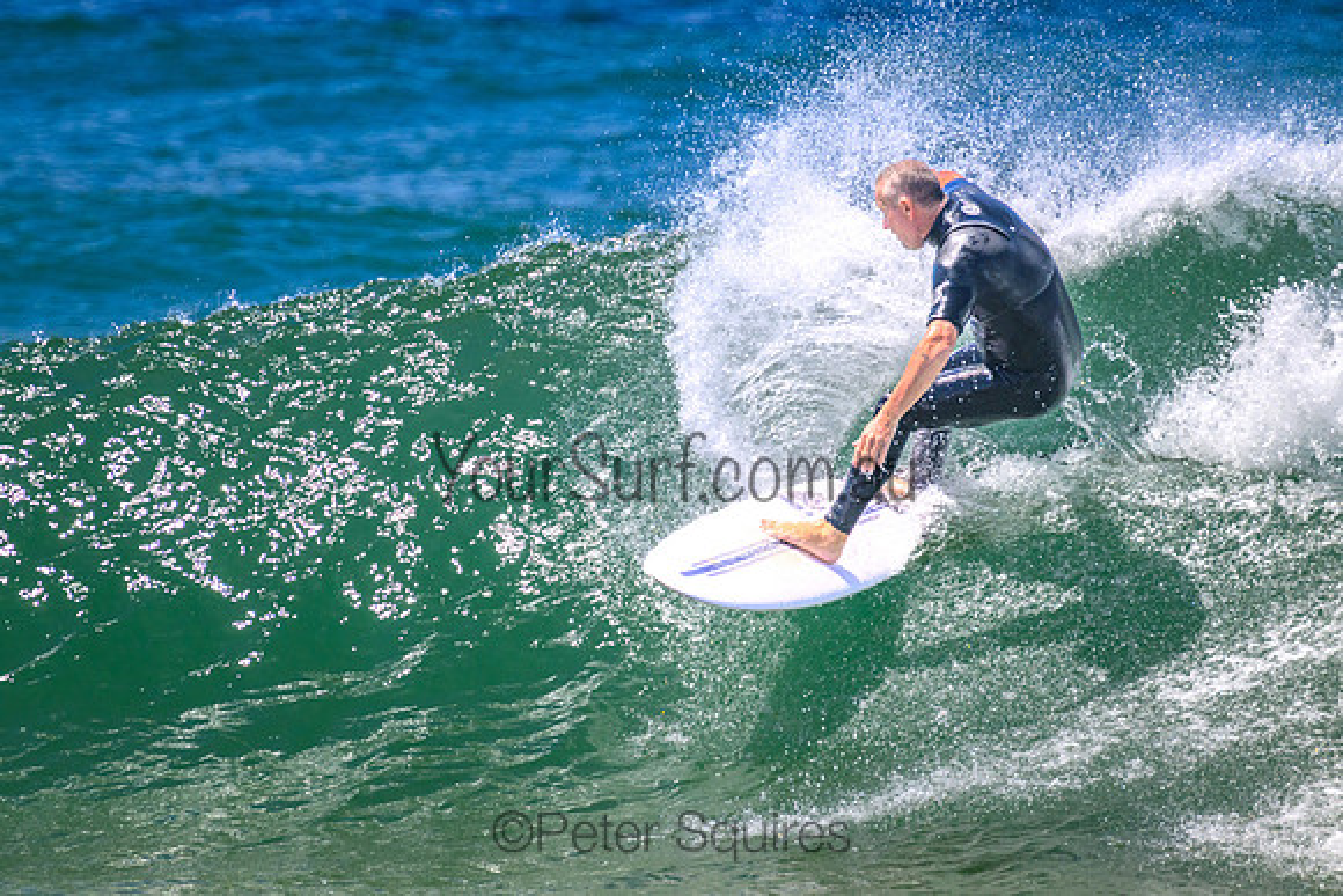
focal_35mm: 800
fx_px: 29850
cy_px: 448
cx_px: 672
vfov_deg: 1.7
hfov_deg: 2.6
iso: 1000
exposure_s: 1/2000
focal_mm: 800
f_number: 11
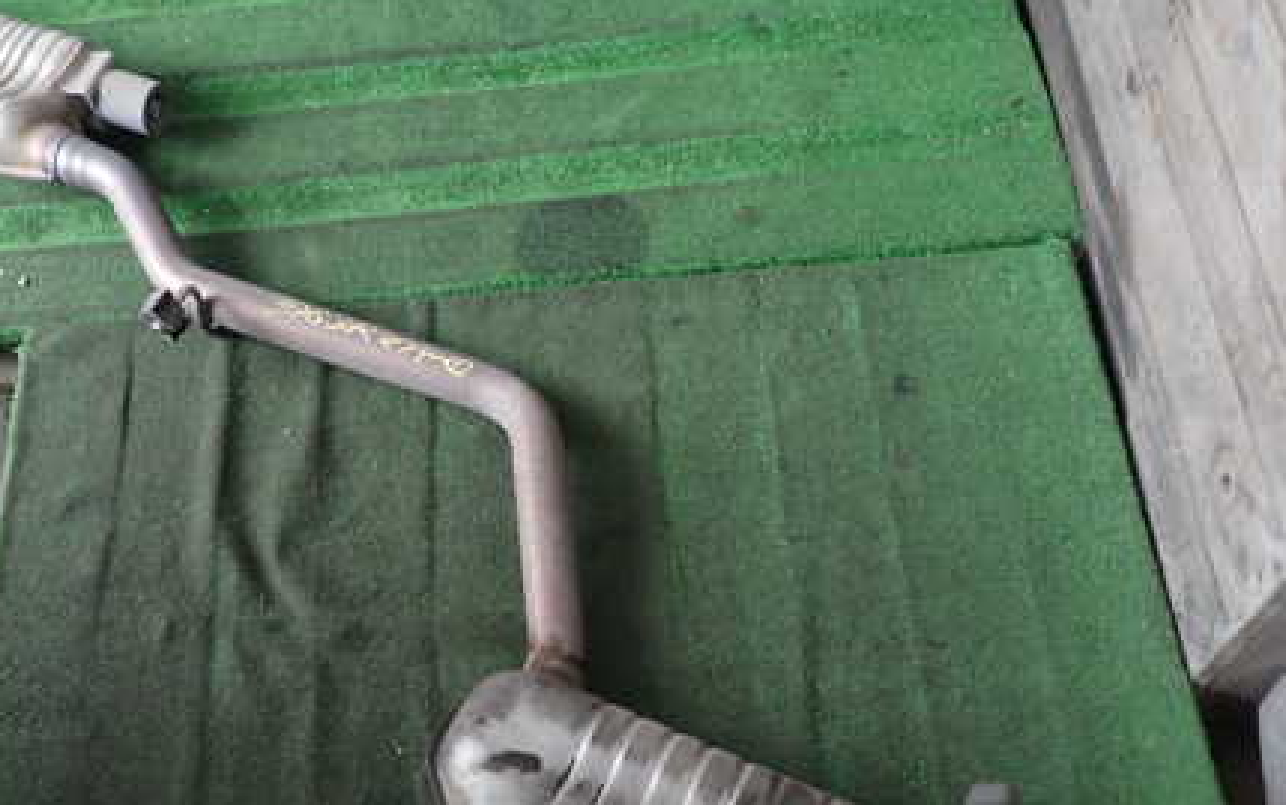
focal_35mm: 37
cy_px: 596
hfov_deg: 52.5
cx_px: 532
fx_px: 1297
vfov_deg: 33.8
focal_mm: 4.5
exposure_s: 1/50
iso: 200
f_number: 2
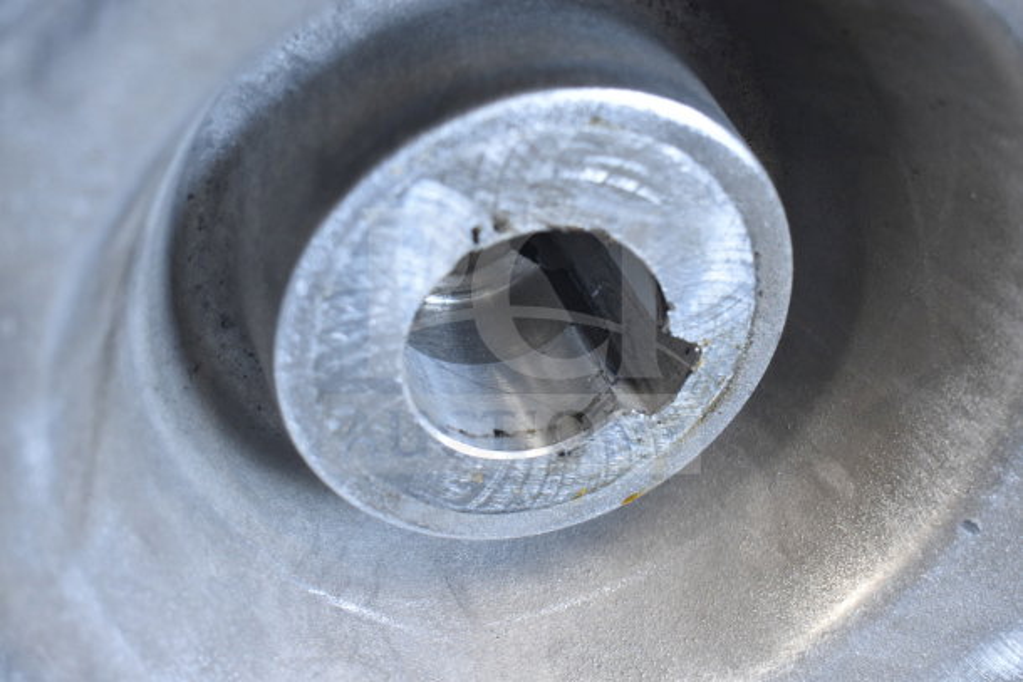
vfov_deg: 29.9
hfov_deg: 43.6
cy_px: 341
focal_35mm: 45
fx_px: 1279
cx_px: 512
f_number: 4.2
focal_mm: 30
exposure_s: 1/50
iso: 1400
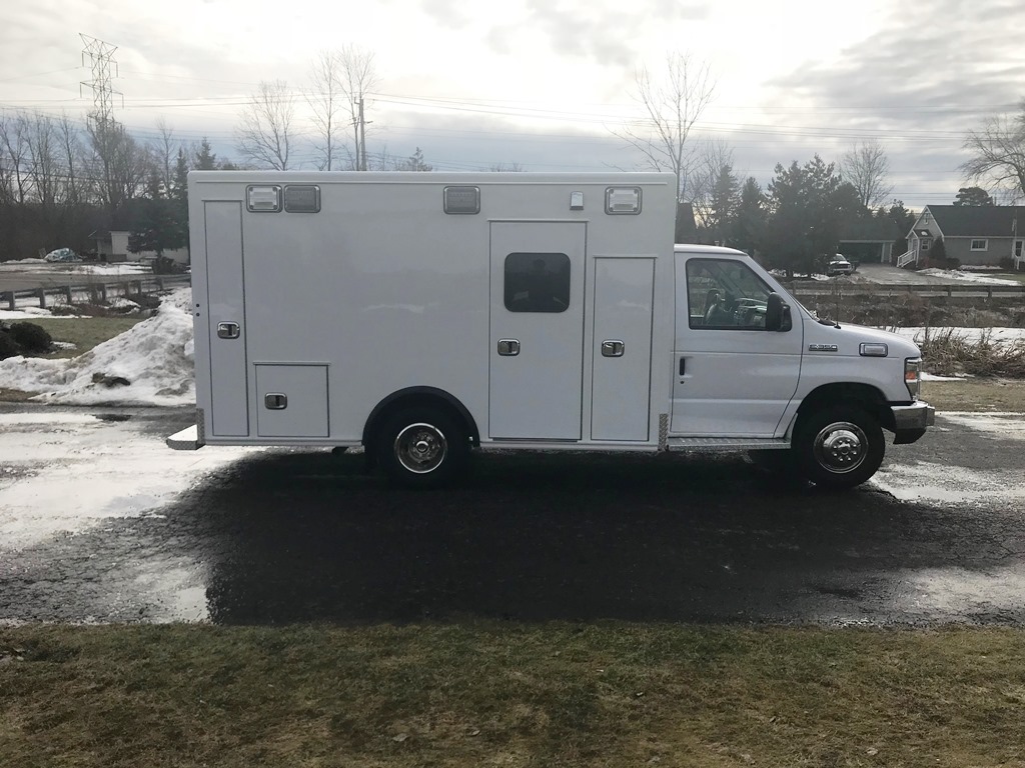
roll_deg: -0.2
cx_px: 512
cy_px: 384
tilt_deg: -7.4
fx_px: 829
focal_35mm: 28
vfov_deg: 49.7
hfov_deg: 63.4
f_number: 1.8
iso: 20
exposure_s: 1/4367
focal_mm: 3.99
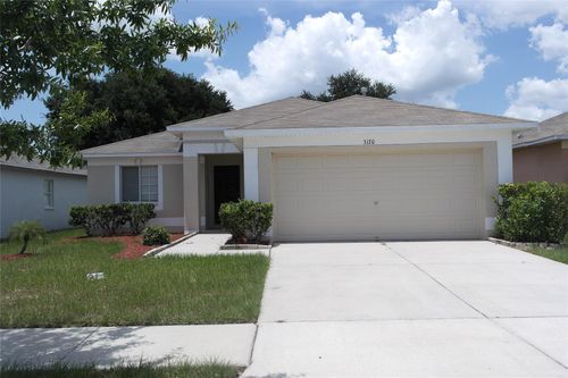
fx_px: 473
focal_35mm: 30
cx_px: 284
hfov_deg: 61.9
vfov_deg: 43.6
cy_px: 189
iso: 100
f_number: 8
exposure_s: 1/320
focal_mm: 20
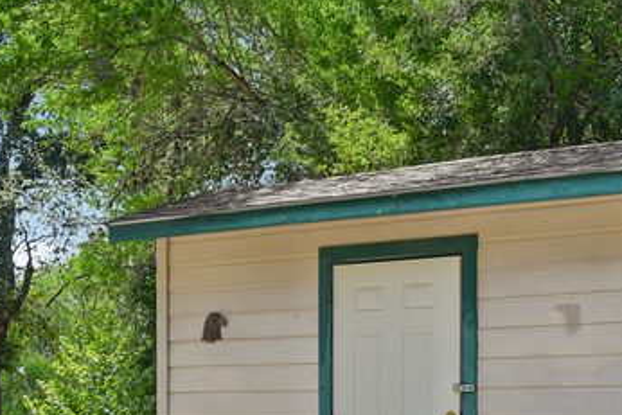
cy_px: 376
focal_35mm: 50
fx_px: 864
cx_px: 433
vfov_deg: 26.1
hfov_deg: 38.9
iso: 400
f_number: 8
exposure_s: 1/125
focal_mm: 27
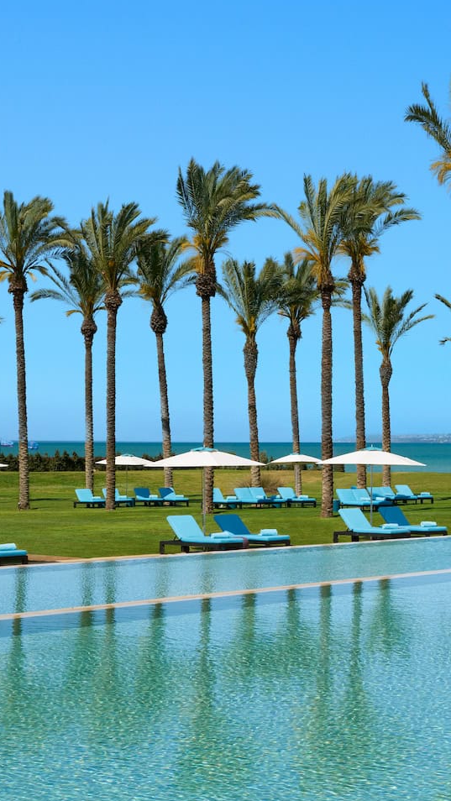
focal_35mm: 73
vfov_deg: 28.9
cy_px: 441
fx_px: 1551
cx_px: 514
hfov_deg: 16.0
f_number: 14
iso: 200
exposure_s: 1/250
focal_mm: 38
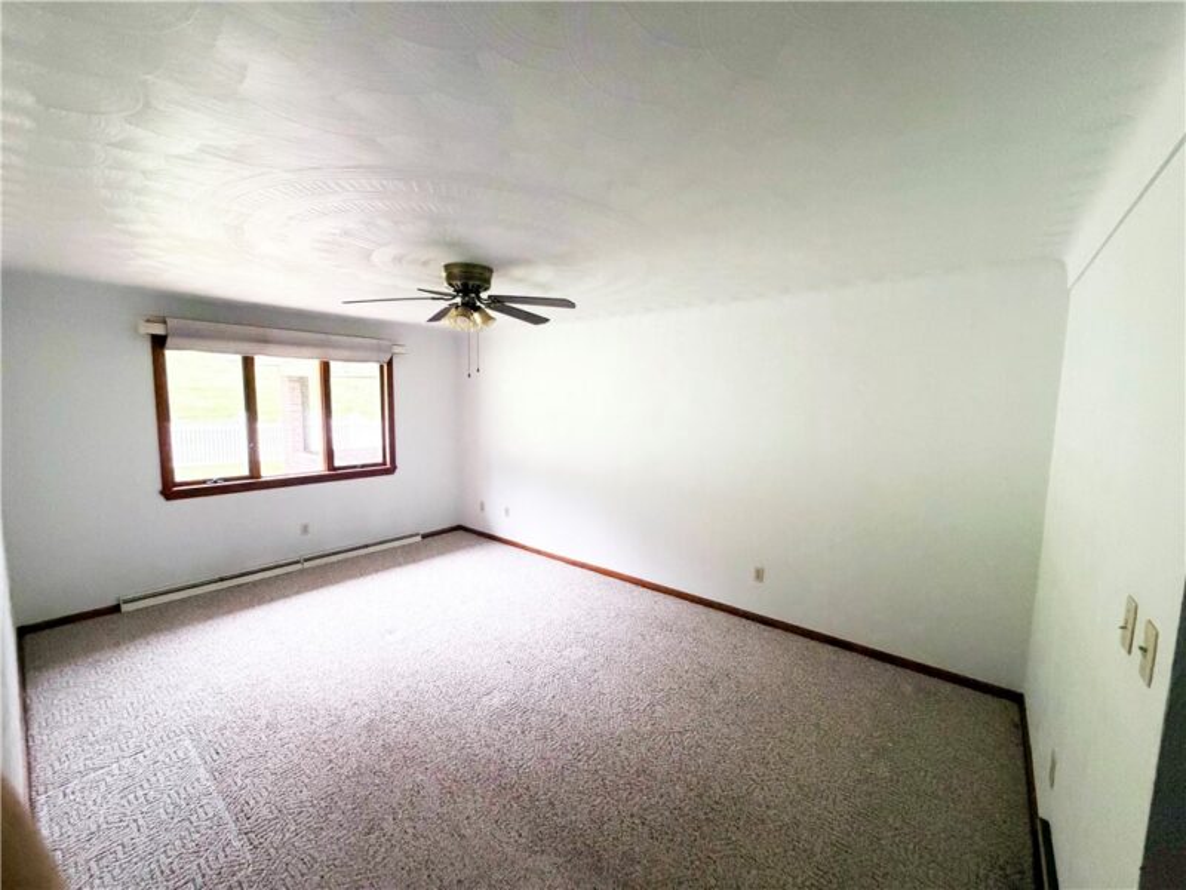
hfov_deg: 102.1
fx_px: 480
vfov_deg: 85.7
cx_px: 593
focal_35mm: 14
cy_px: 445
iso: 400
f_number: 2.2
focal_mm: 2.22
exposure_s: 1/60
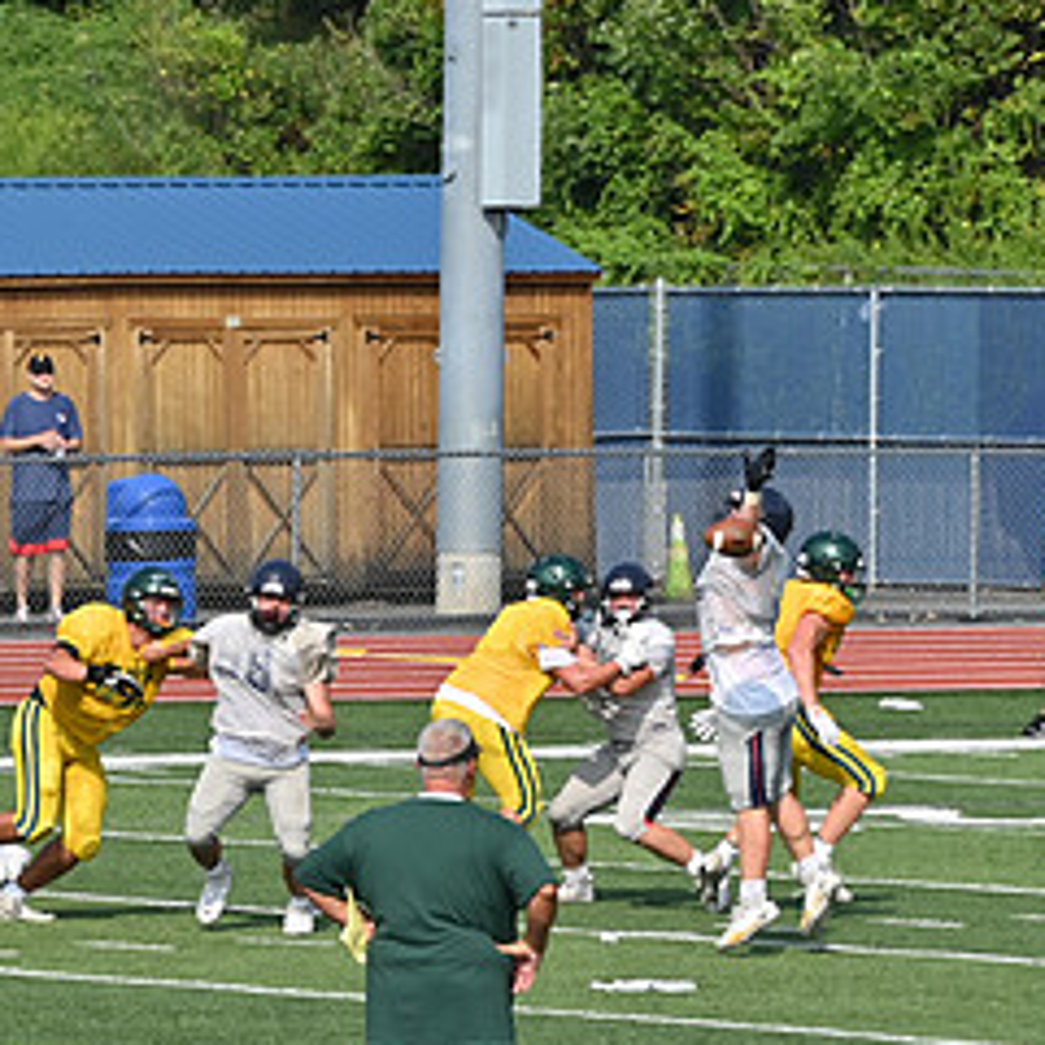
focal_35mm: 463
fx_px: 15813
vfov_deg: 3.8
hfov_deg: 3.8
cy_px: 594
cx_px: 309
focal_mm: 150
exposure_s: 1/800
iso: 110
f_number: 5.6
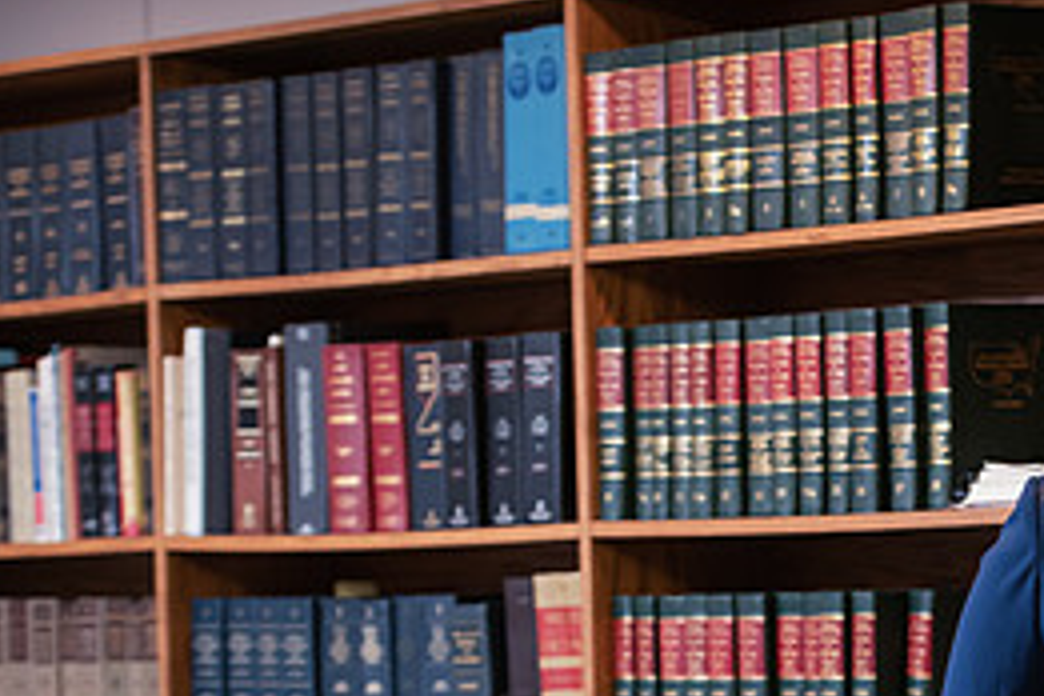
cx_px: 1148
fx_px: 5162
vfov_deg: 7.7
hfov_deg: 11.4
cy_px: 754
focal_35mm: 178
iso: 1000
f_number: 3.5
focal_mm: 80
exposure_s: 1/125
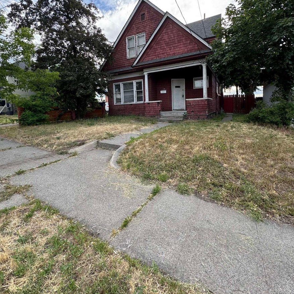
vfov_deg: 83.1
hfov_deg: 84.0
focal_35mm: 17
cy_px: 119
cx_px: 145
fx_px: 163
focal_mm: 2.22
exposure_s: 1/222
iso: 40
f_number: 2.2
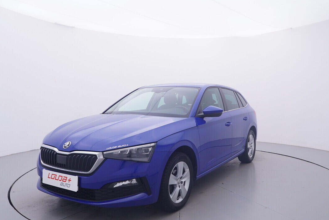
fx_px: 280
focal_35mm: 31
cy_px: 114
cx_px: 181
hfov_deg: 60.6
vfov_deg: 42.8
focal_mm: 15
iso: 200
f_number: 5
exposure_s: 1/80
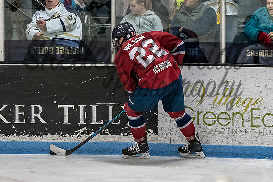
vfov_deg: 4.0
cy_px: 64
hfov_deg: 6.1
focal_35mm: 340
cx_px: 112
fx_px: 2578
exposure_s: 1/800
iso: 4000
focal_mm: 120
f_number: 4
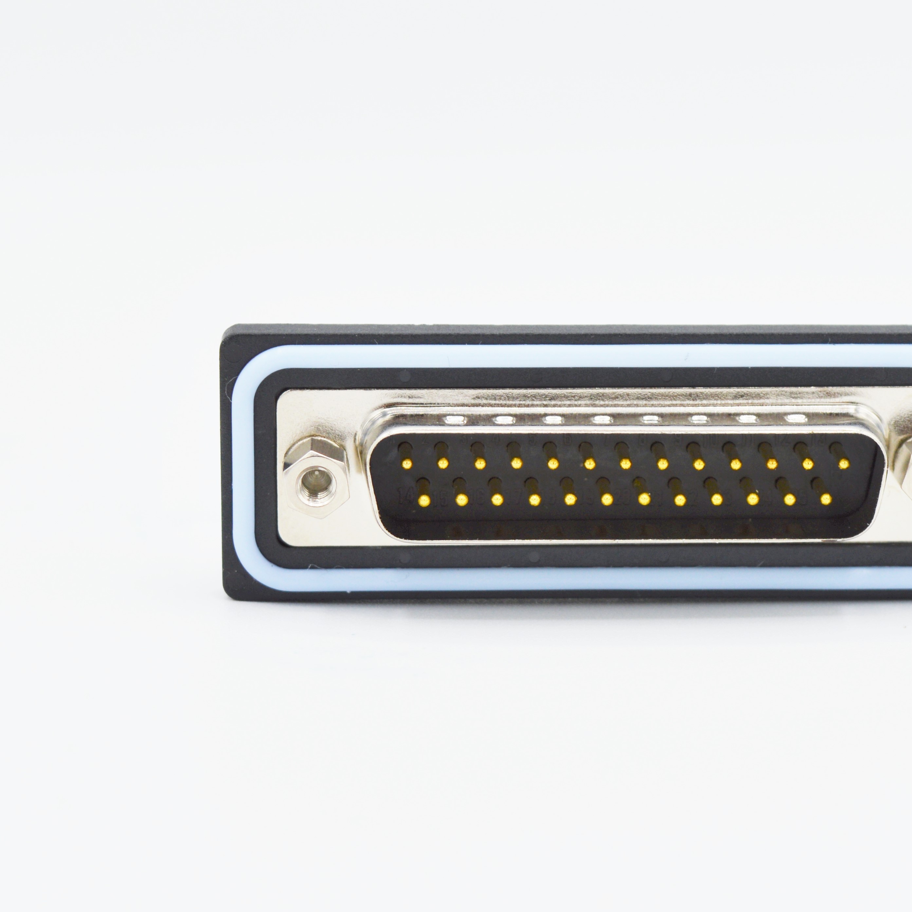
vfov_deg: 20.0
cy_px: 456
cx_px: 616
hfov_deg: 20.0
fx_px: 2583
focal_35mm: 87
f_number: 8
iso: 100
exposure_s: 1/250
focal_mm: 45
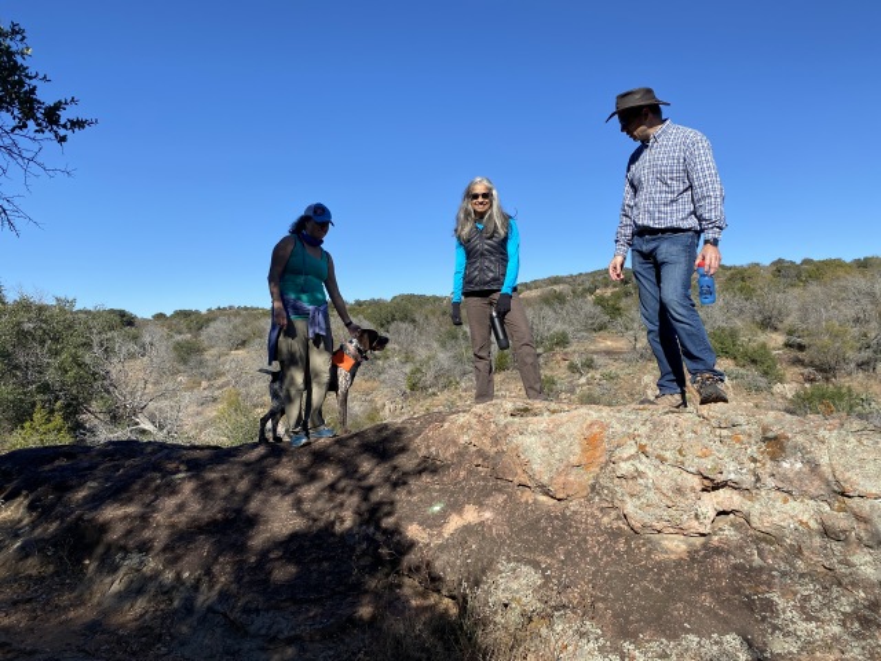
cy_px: 330
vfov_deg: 53.1
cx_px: 440
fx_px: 662
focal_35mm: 26
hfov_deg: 67.3
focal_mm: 4.25
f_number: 1.8
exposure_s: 1/2688
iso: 32
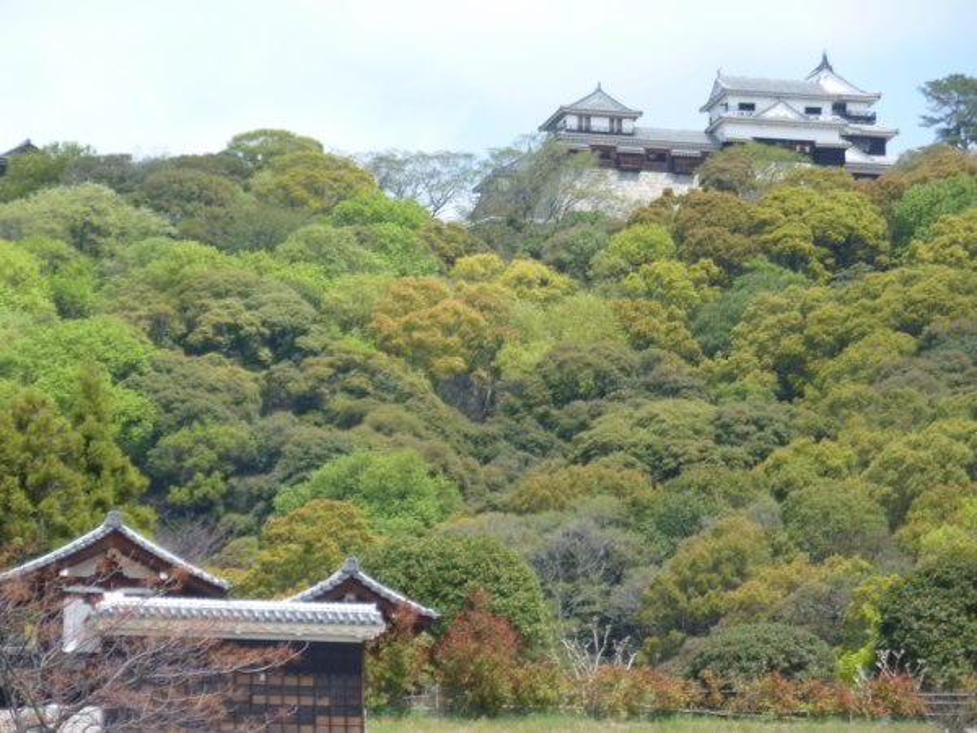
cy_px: 366
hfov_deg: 11.7
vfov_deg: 8.8
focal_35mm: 169
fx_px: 4770
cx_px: 488
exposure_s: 1/320
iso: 80
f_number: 4.5
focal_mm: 27.8
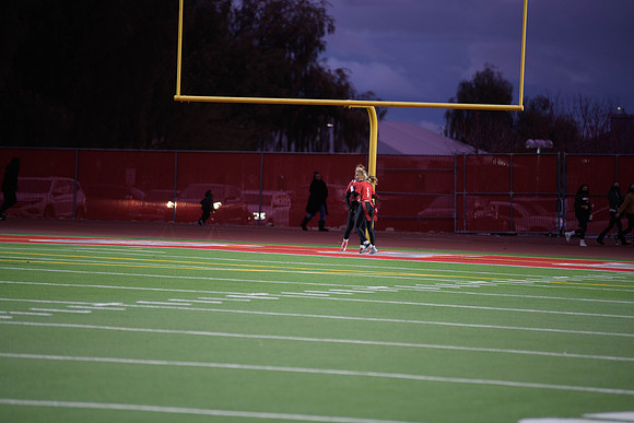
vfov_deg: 6.9
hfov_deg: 10.3
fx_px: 3523
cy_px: 212
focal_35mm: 200
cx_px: 317
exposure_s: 1/200
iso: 1000
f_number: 2.8
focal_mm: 200
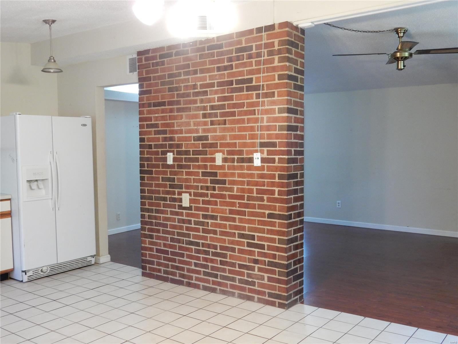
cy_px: 172
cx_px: 229
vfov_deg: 39.7
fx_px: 476
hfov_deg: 51.4
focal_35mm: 36
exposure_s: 1/8
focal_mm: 6.4
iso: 400
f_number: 4
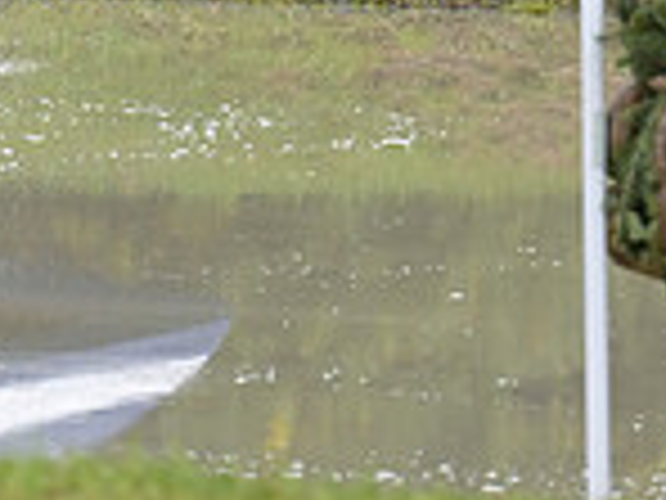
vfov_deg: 1.3
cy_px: -342
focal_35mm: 1133
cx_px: -410
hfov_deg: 1.7
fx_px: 21799
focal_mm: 200
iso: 720
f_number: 5.6
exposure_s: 1/1250
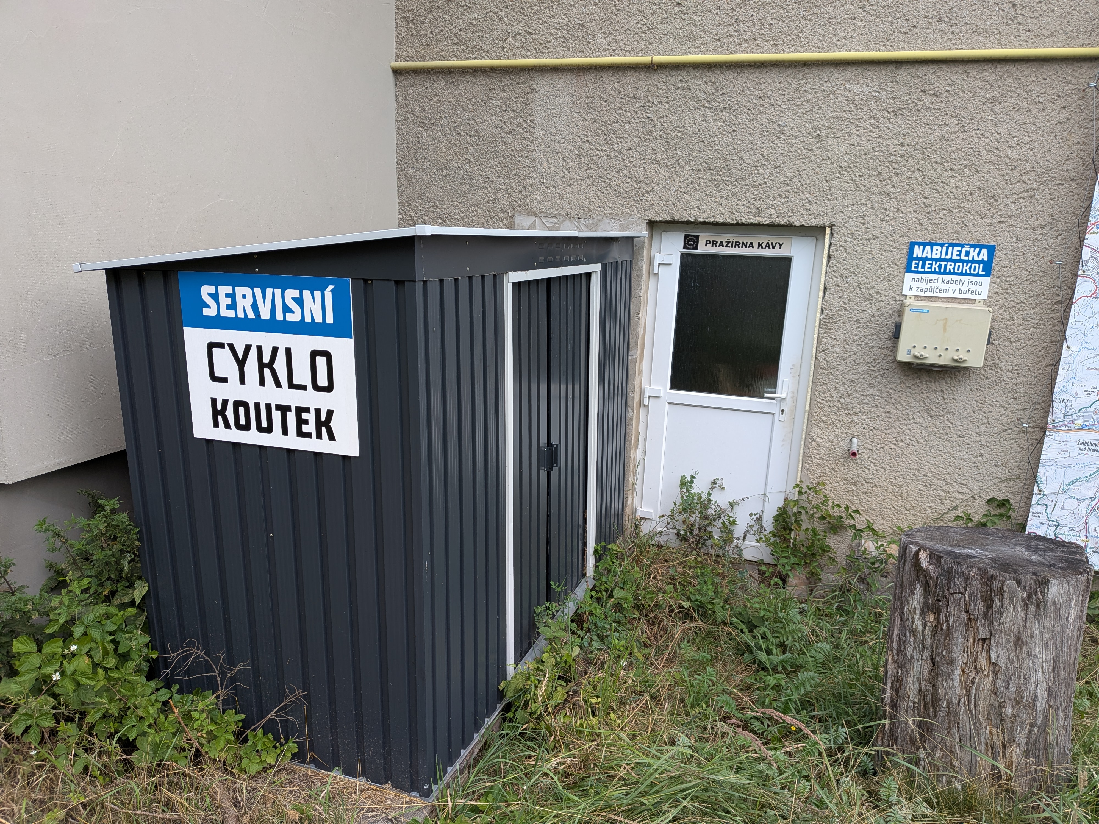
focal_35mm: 24
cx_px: 550
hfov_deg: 71.6
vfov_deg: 56.8
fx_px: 762
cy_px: 412
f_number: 1.7
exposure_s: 1/265
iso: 27
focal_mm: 4.53
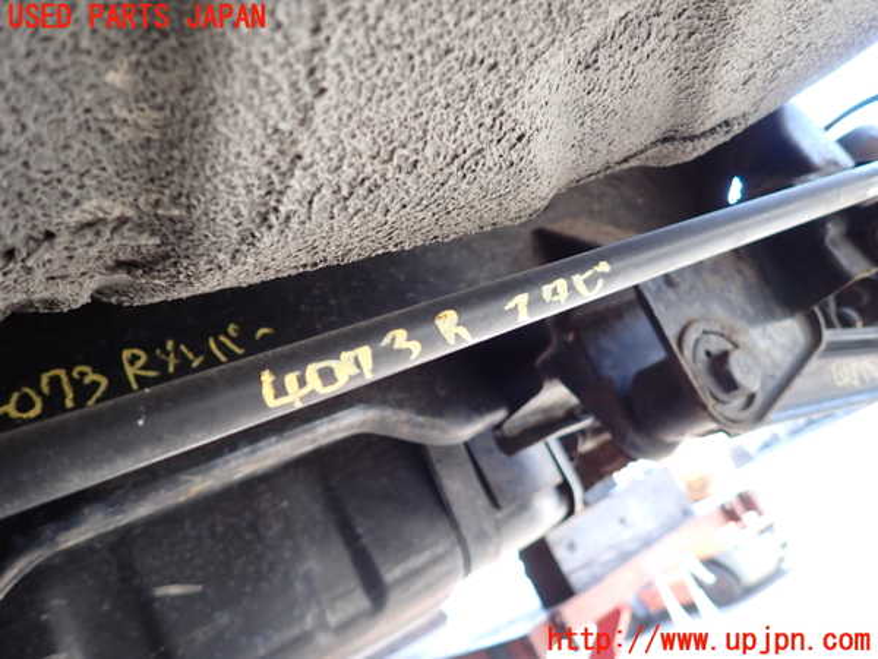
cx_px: 439
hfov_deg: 69.4
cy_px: 330
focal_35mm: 25
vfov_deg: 54.9
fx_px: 634
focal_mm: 4.5
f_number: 2
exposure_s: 1/100
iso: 200
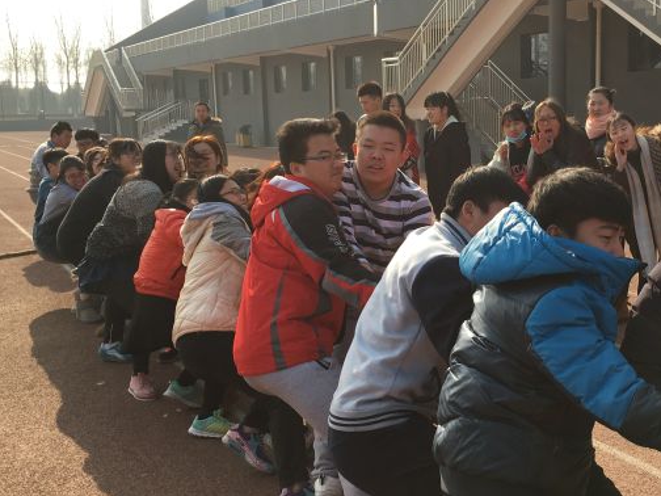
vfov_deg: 31.5
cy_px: 241
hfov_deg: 40.3
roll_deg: -0.7
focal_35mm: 46
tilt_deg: -7.9
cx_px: 480
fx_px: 878
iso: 25
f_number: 2.2
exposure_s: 1/746
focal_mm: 4.15
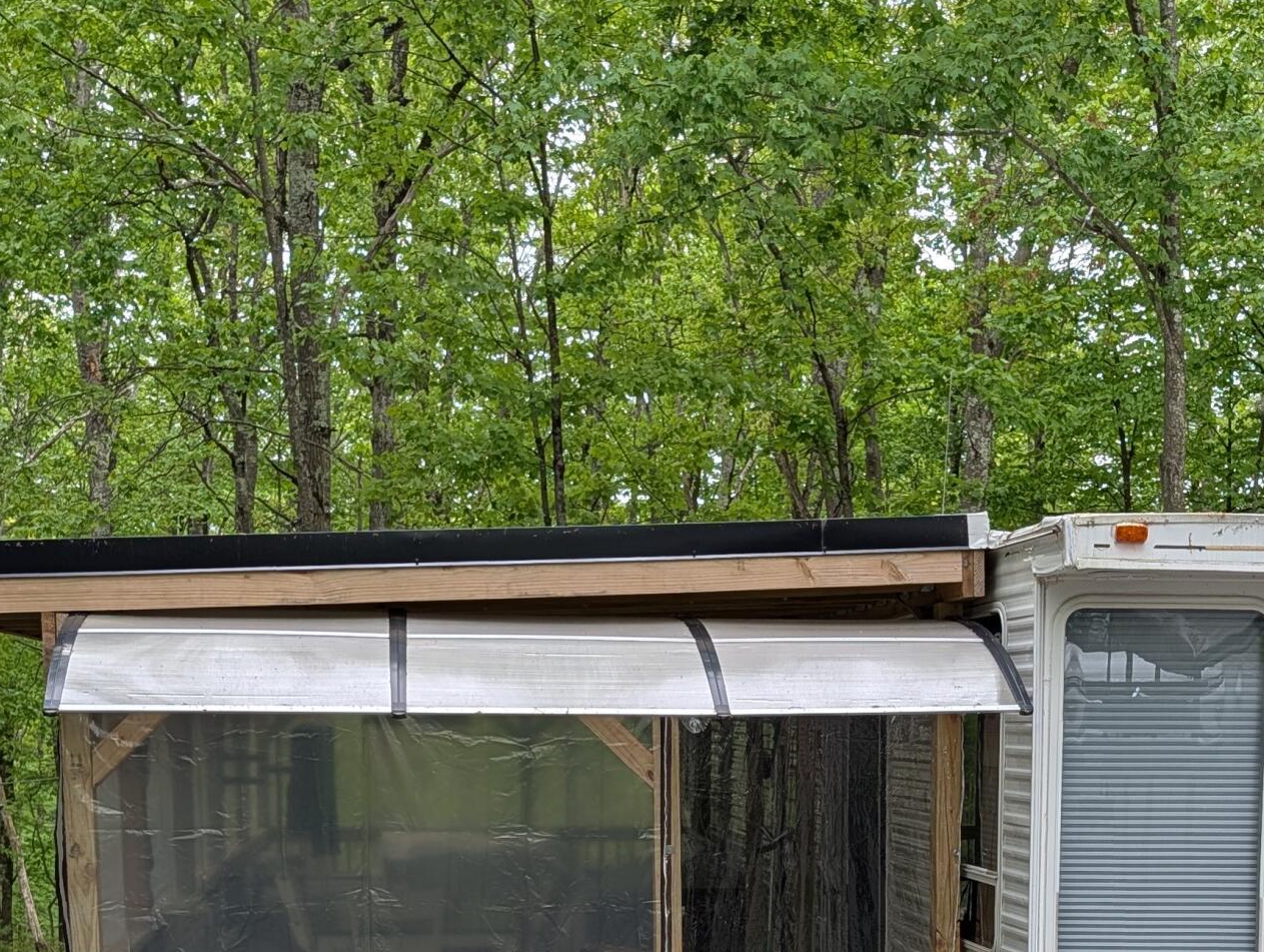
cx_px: 836
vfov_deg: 24.6
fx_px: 2084
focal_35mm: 57
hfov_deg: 33.5
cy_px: 932
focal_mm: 6.9
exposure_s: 1/255
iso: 21
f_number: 1.68
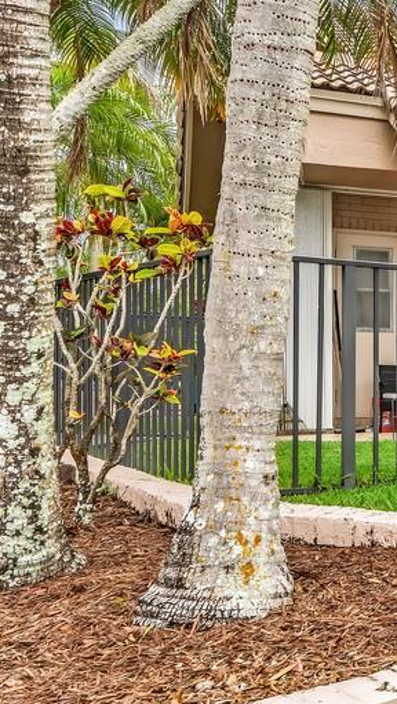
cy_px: 384
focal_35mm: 59
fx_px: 1103
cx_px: 948
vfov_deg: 35.4
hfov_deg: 14.1
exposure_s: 1/320
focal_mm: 18
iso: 200
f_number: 8
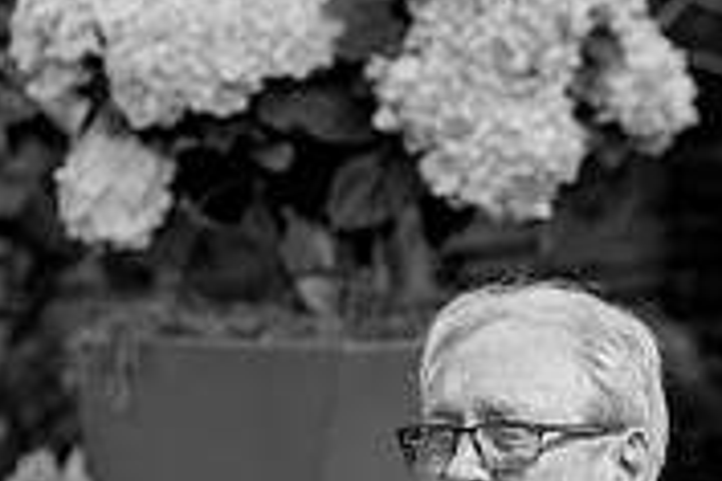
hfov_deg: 6.7
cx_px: 1130
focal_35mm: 302
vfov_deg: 4.5
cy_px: 597
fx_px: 6056
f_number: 3.2
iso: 640
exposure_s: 1/2000
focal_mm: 92
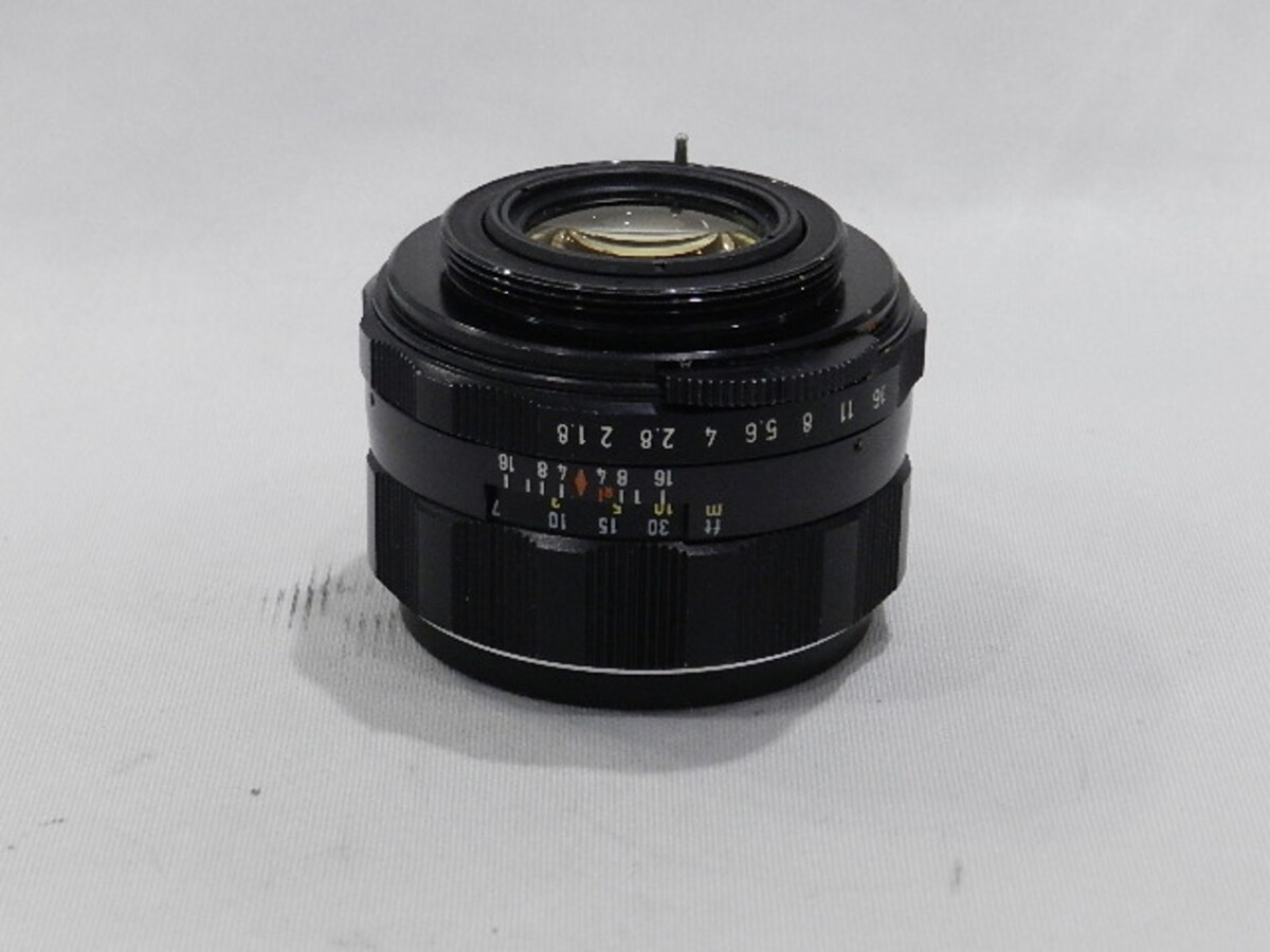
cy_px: 476
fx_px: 3082
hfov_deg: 23.3
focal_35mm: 84
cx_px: 635
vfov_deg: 17.6
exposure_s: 1/100
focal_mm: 14.9
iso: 800
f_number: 4.4
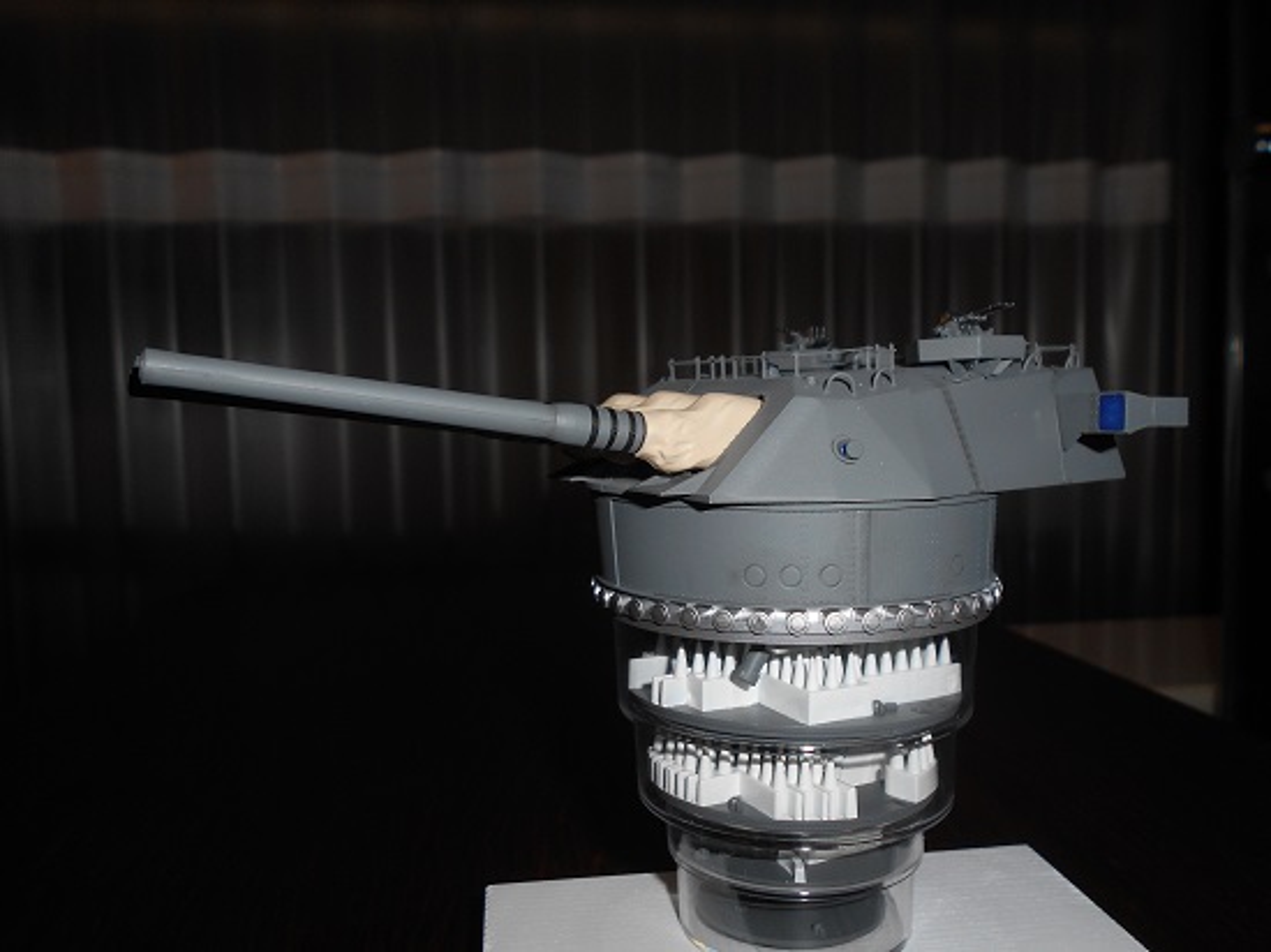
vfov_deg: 46.8
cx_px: 636
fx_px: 1101
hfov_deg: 60.0
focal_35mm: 30
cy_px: 476
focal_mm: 5.1
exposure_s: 1/25
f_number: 8.5
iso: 80
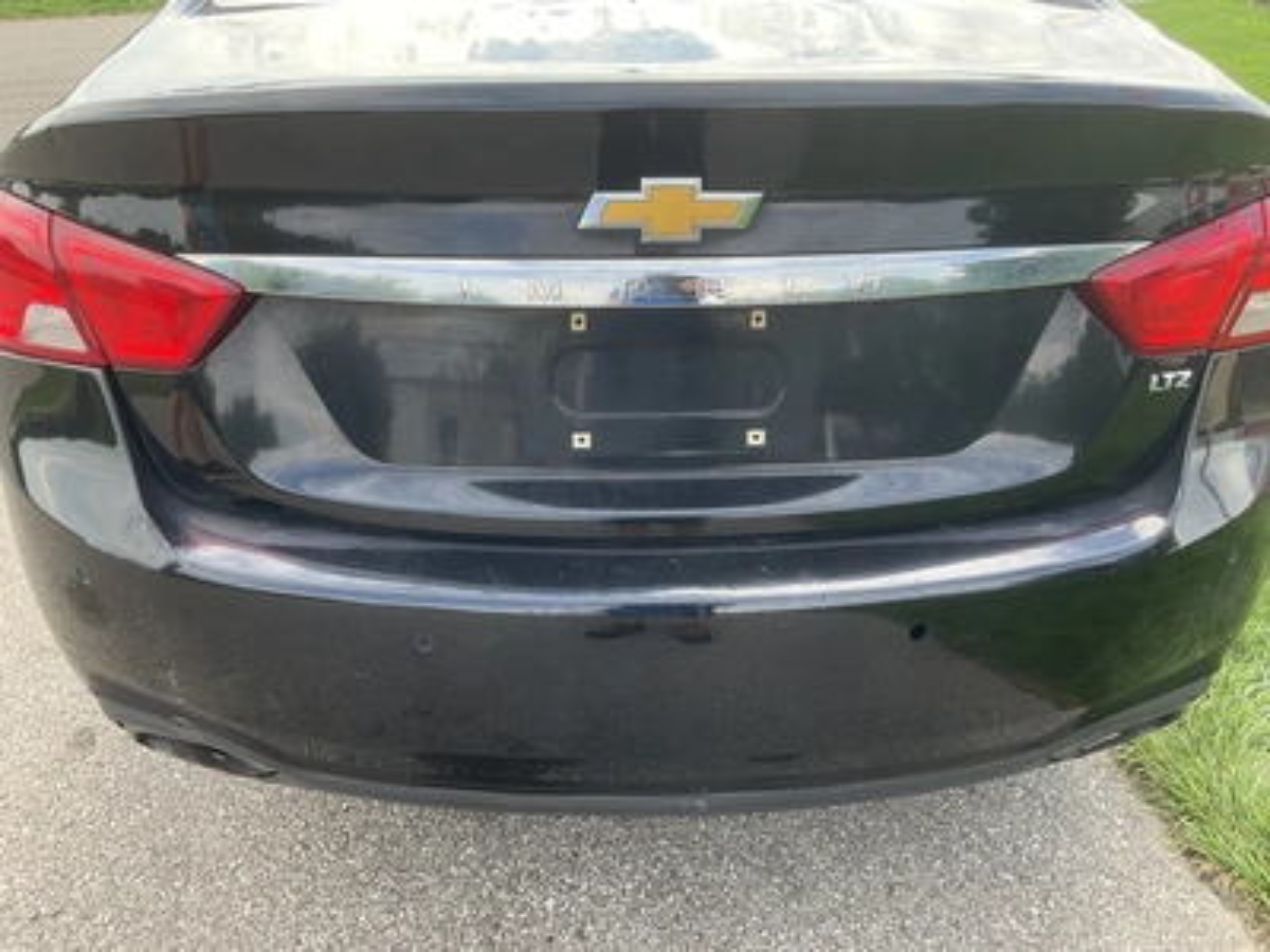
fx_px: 1064
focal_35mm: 29
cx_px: 635
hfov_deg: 61.7
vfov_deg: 48.2
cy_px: 476
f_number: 1.8
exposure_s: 1/226
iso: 25
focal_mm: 3
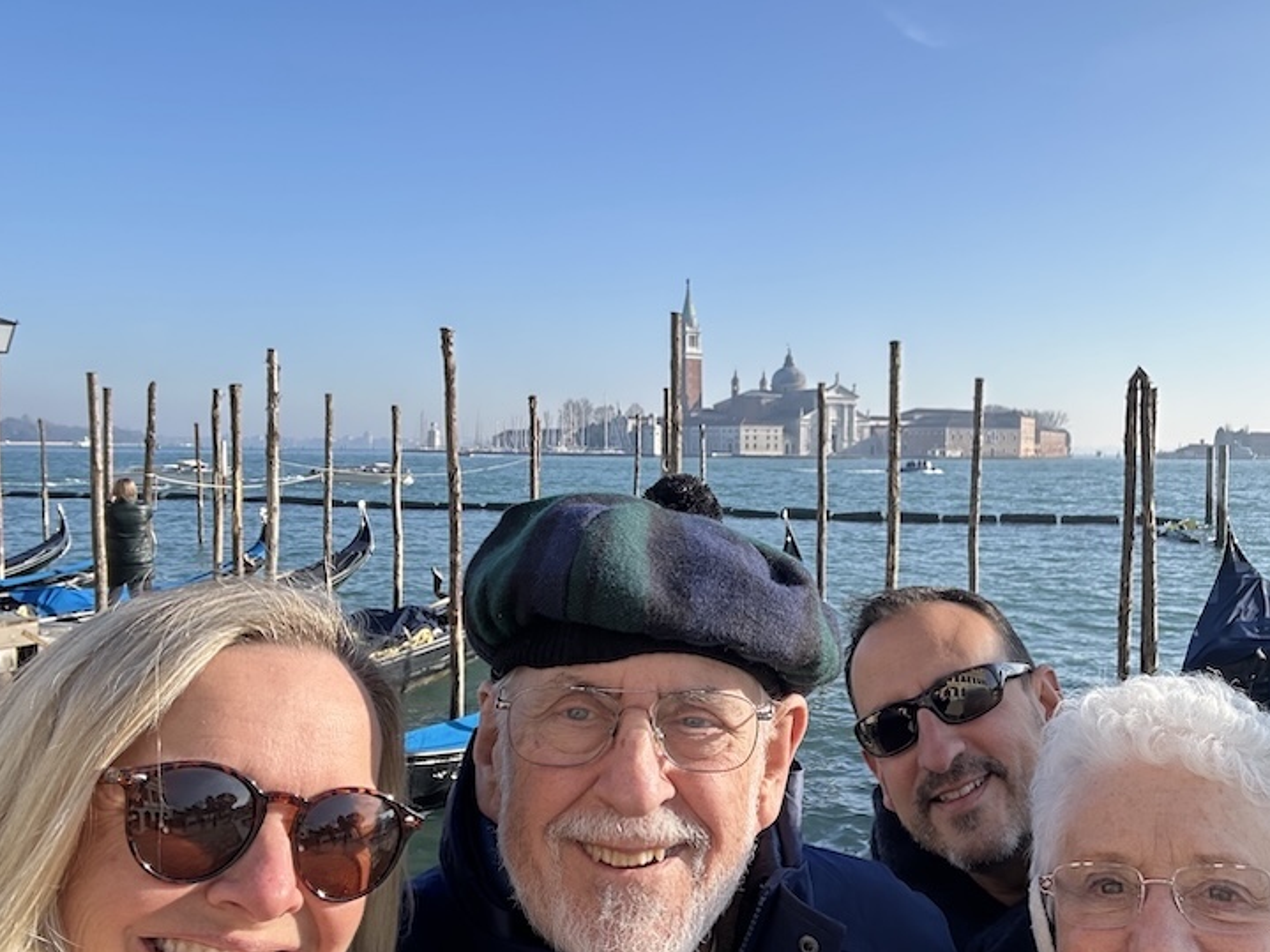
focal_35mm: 32
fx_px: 1174
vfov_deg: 44.1
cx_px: 763
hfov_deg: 56.4
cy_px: 514
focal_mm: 2.69
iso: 25
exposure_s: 1/600
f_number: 1.9
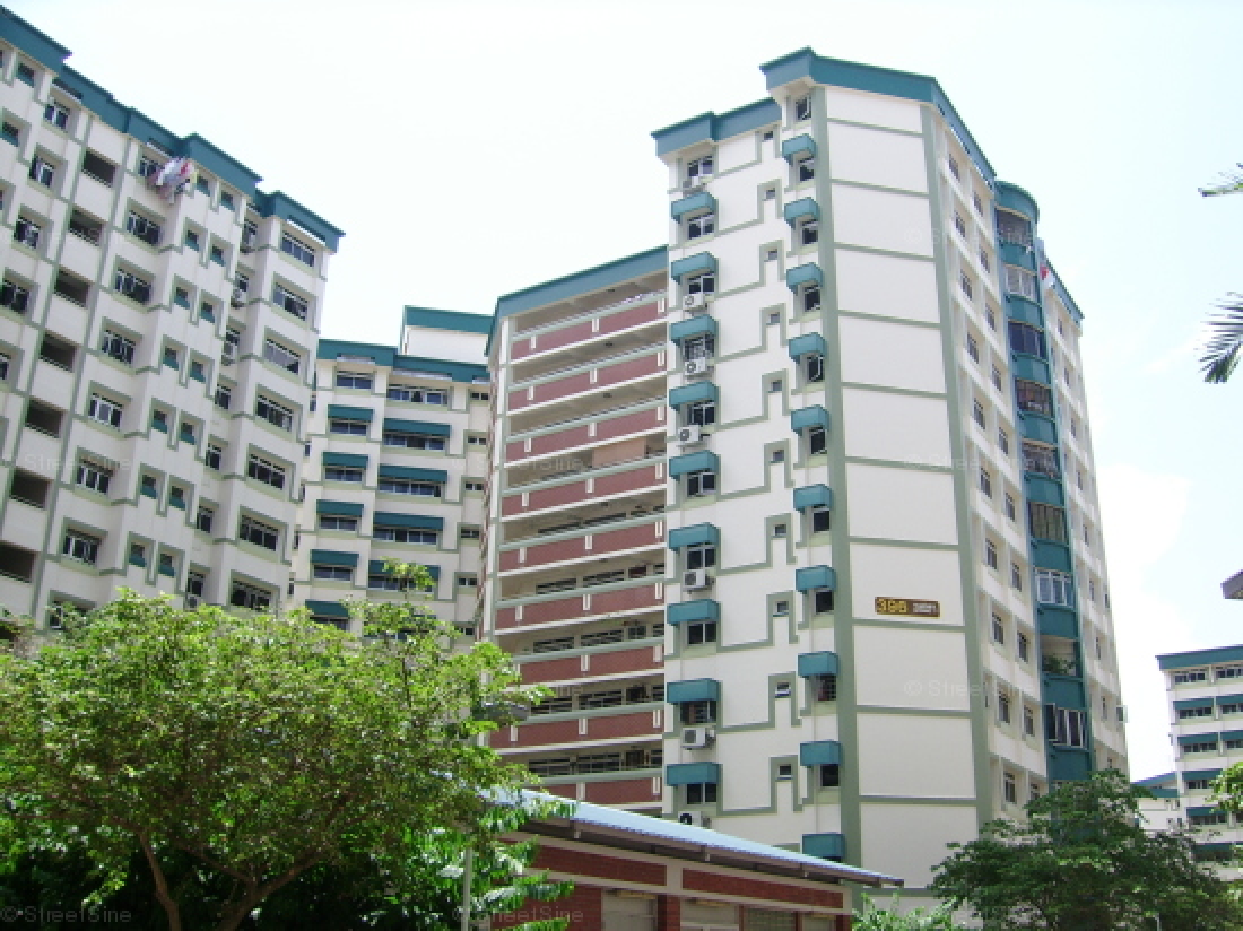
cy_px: 466
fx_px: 1256
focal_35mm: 35
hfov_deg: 52.6
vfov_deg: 40.7
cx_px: 622
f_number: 5.8
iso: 50
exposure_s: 1/250
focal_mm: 5.95
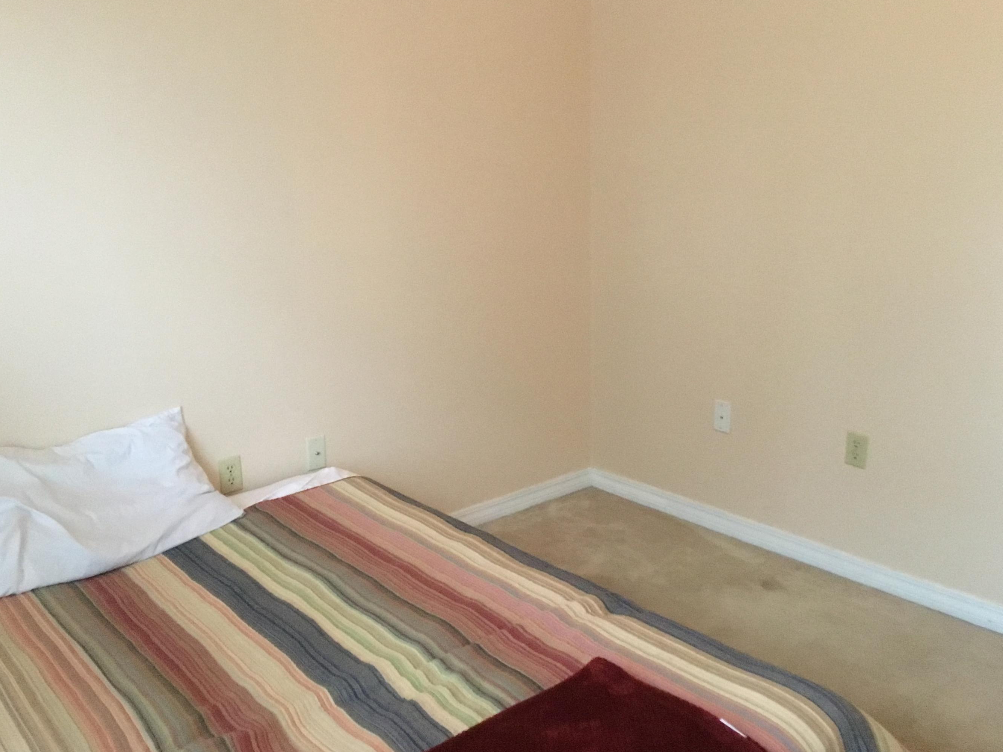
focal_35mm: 35
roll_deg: +1.0
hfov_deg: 52.6
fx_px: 1014
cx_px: 496
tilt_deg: -14.5
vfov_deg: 40.7
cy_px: 371
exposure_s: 1/15
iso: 320
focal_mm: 3.3
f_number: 2.4
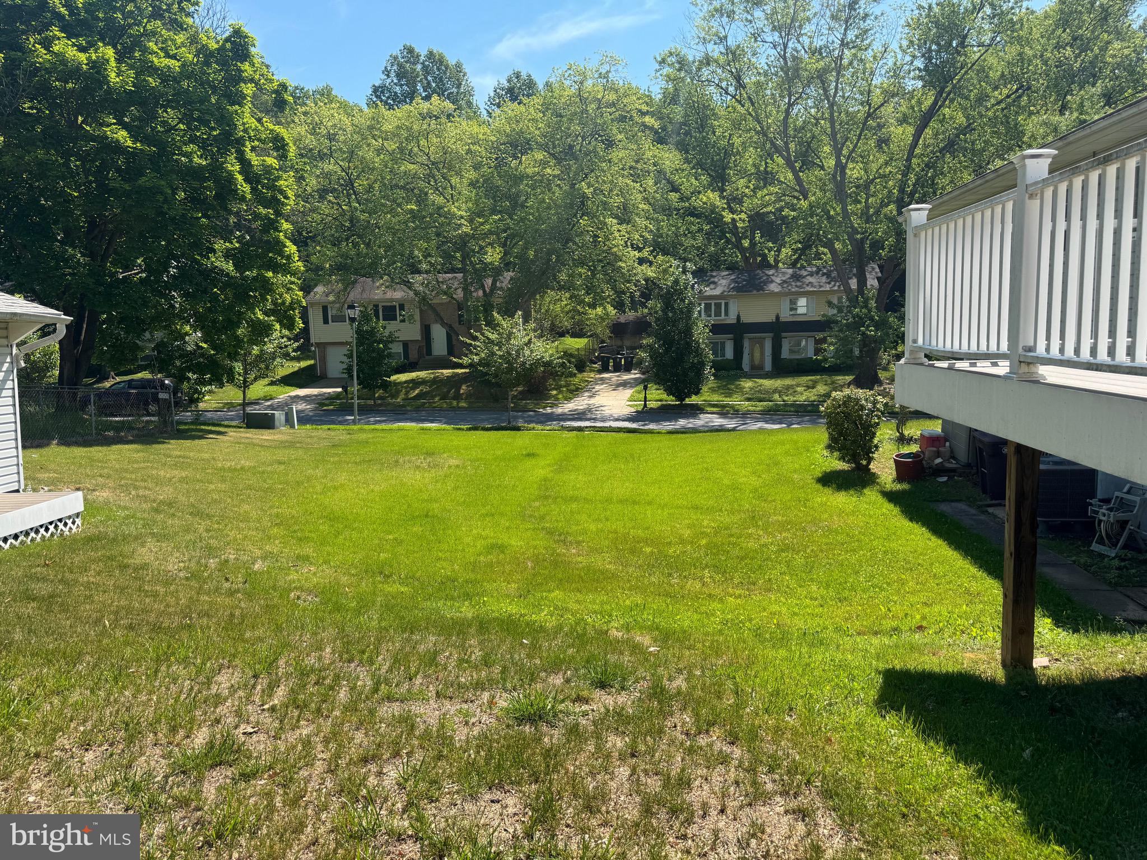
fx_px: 795
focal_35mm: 24
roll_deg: +2.1
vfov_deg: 56.8
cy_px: 430
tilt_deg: -8.4
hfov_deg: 71.6
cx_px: 574
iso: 80
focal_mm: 6.76
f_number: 1.78
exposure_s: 1/2415
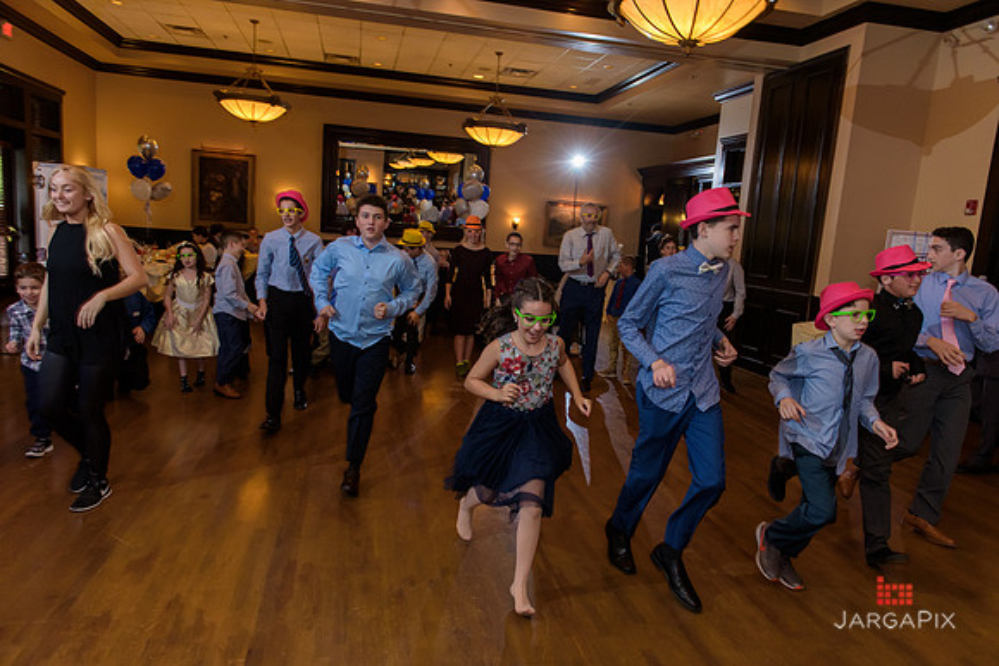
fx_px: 666
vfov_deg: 53.2
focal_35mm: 24
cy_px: 333
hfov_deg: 73.7
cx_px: 500
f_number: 3.2
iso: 1600
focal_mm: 24
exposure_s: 1/125
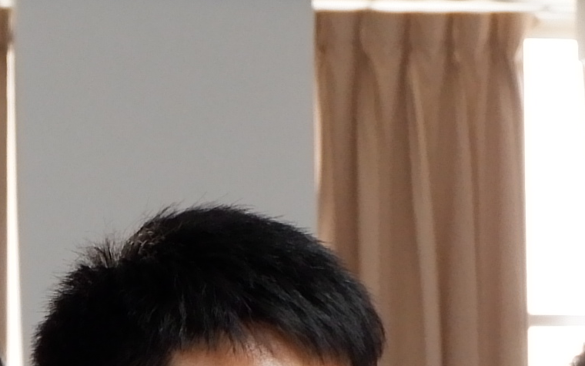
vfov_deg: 5.4
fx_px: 3810
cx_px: -33
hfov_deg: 8.7
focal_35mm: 239
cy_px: 722
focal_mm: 28.2
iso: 1250
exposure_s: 1/60
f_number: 4.5
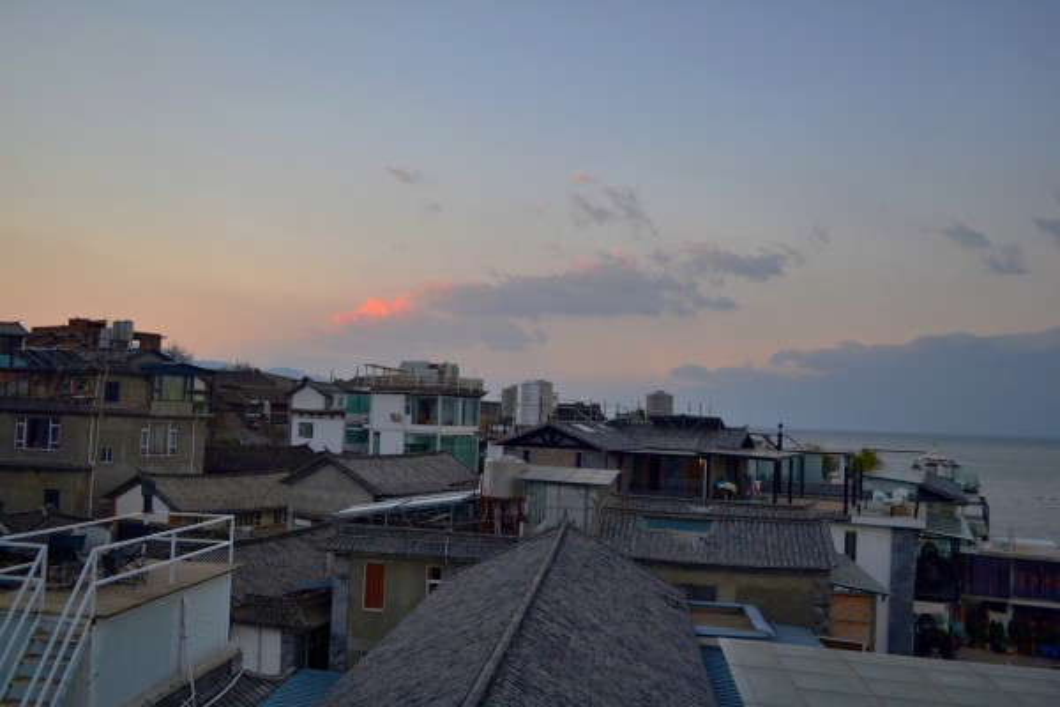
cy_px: 354
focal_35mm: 33
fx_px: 972
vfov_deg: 40.0
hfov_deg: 57.2
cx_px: 530
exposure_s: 1/100
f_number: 3.8
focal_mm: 22
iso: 200
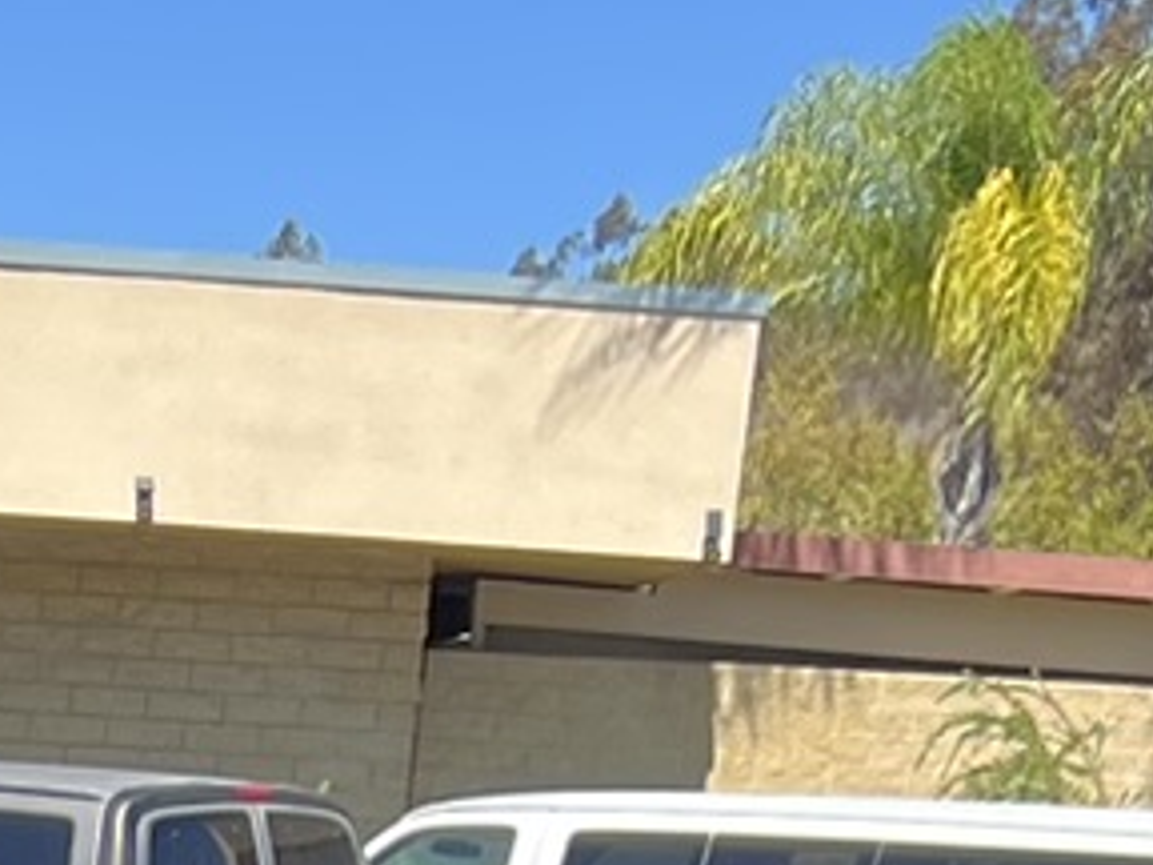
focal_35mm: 185
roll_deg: -2.9
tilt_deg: -14.6
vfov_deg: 7.1
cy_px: 2667
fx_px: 6162
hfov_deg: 10.2
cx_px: -829
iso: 50
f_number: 1.5
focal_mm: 5.7
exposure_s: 1/1068
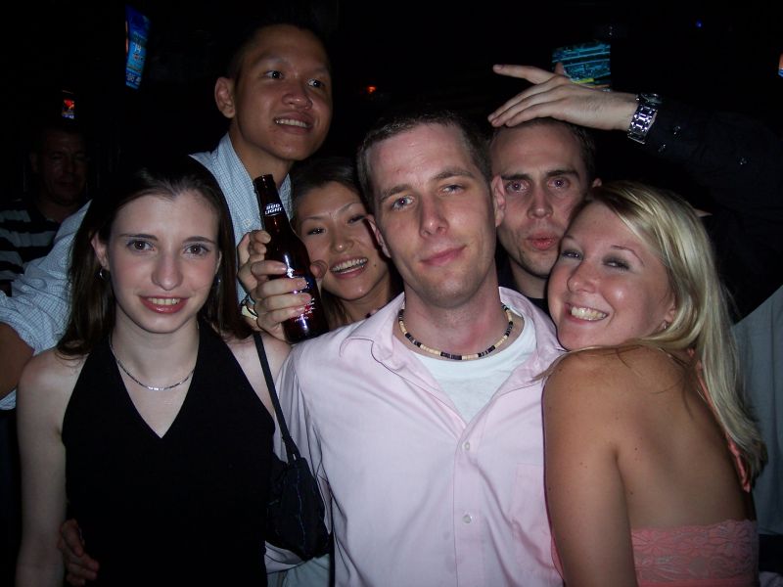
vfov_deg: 36.8
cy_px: 294
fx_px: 882
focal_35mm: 39
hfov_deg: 47.9
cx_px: 392
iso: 140
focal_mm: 8
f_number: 2.8
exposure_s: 1/60
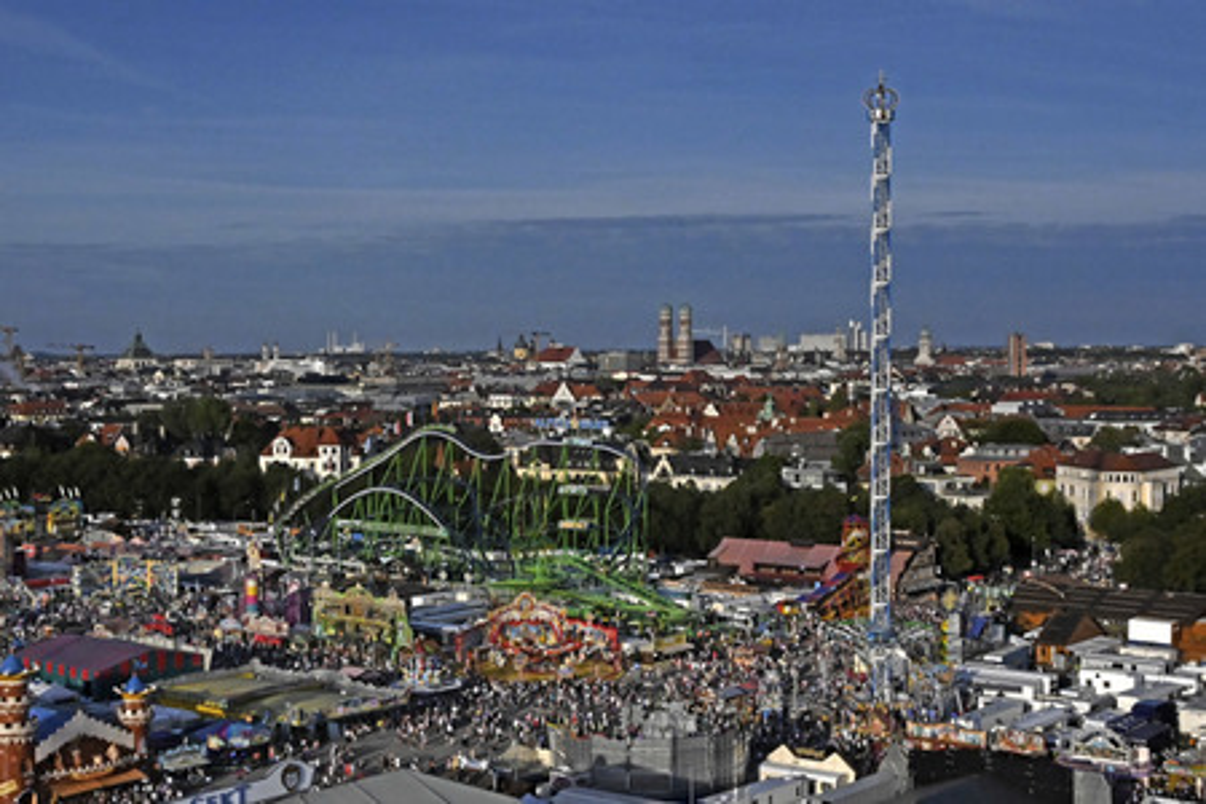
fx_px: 1708
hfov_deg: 38.9
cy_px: 402
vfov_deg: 26.5
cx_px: 603
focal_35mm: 51
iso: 4000
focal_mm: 34
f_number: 22
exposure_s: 1/4000
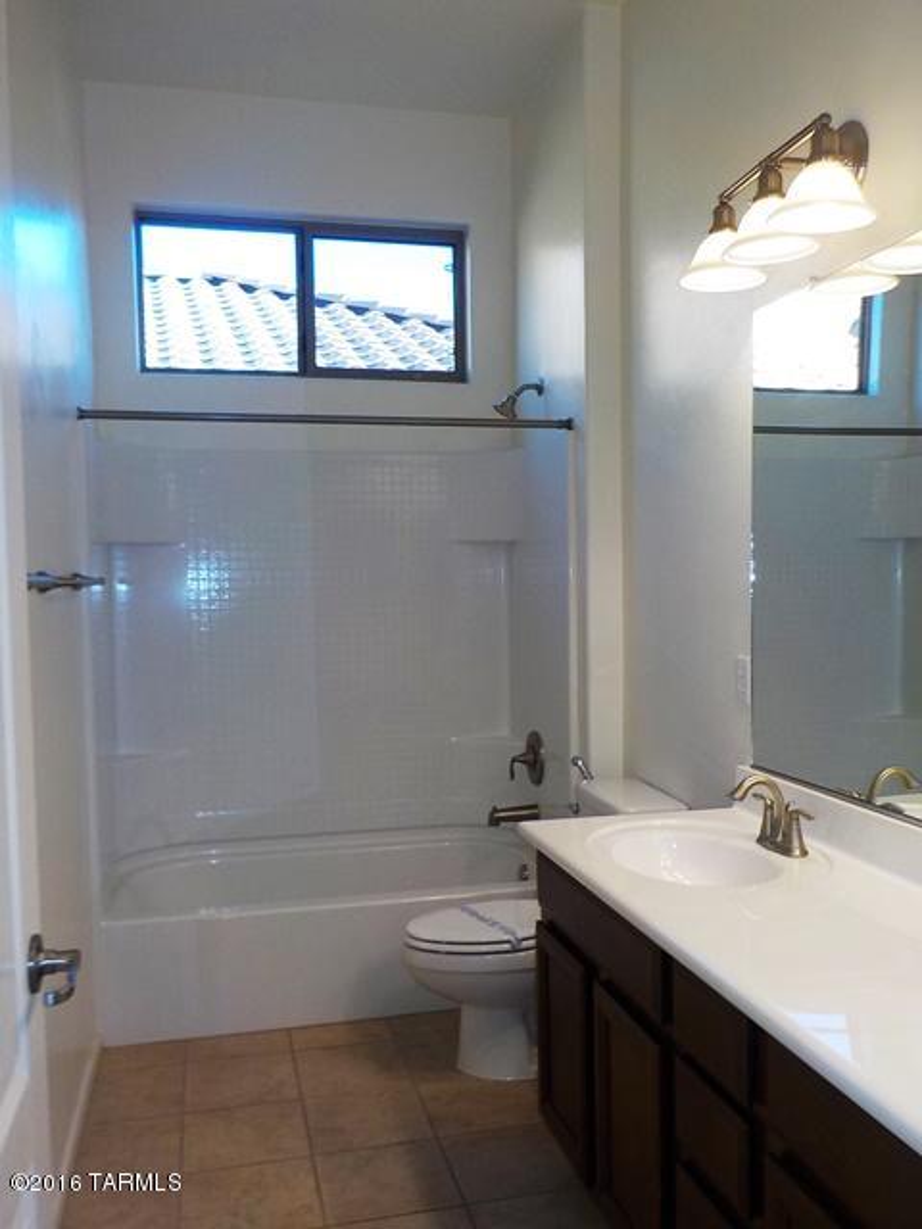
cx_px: 461
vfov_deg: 60.0
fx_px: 1065
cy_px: 614
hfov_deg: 46.8
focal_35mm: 30
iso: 125
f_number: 3.3
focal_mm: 4.1
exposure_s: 1/60
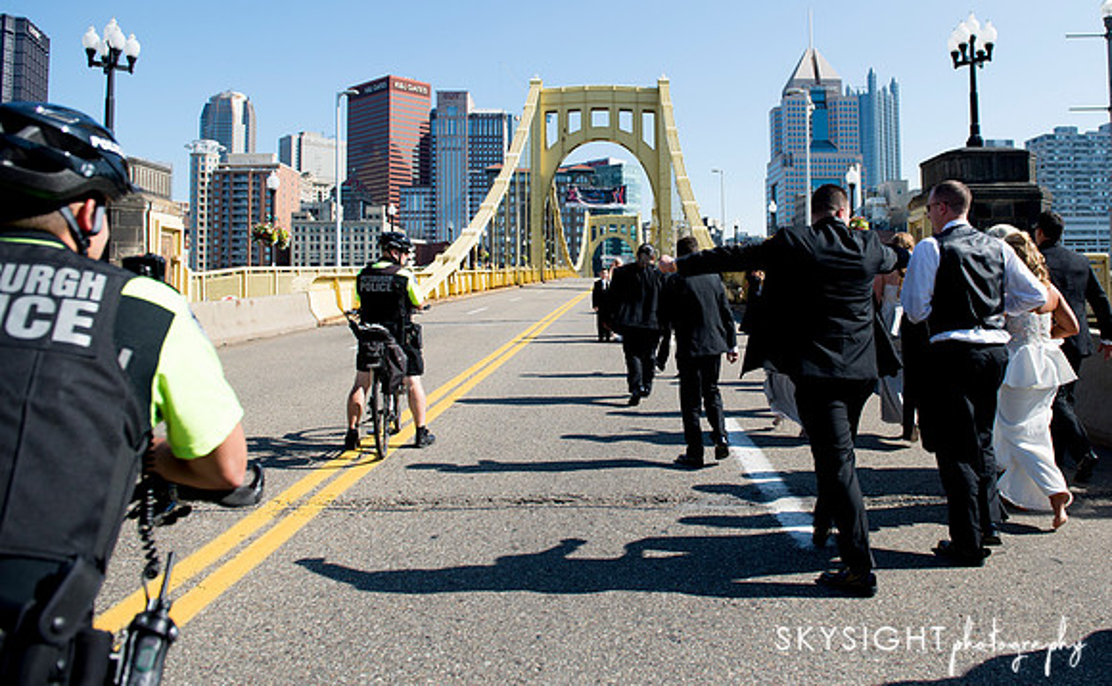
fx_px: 869
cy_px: 251
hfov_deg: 64.8
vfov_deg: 42.7
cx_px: 651
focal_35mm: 29
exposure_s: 1/2500
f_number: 4.5
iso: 400
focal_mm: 24
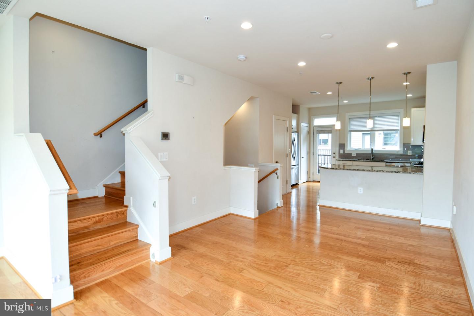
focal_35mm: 18
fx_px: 237
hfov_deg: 90.0
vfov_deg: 67.4
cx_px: 237
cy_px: 158
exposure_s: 1/80
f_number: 4.5
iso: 200
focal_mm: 12
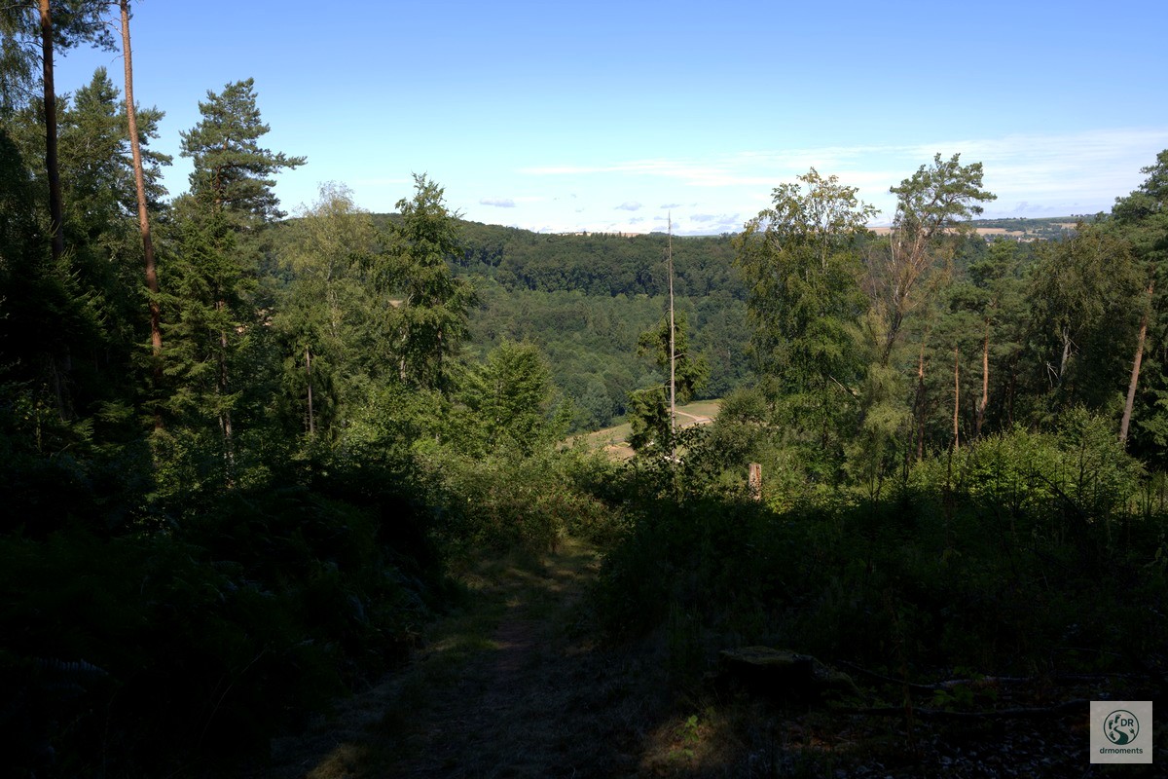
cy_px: 390
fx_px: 1103
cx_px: 584
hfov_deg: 55.8
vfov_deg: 38.9
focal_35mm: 34
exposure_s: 1/125
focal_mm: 34
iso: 100
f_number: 6.3
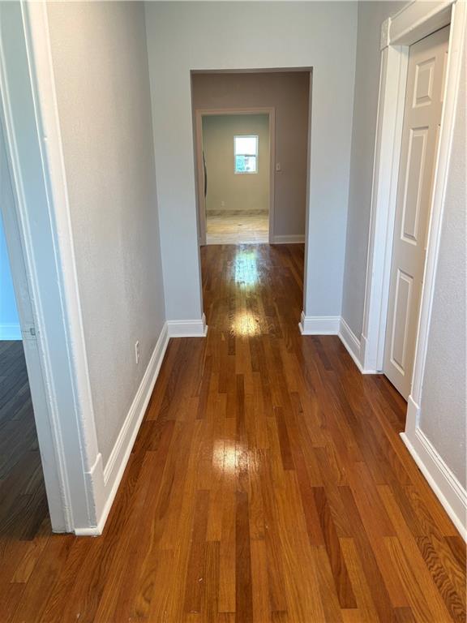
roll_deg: +0.6
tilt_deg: -18.3
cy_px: 312
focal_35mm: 26
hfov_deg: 53.1
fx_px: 468
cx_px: 234
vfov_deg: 67.3
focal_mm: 5.96
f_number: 1.6
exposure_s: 1/60
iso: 80
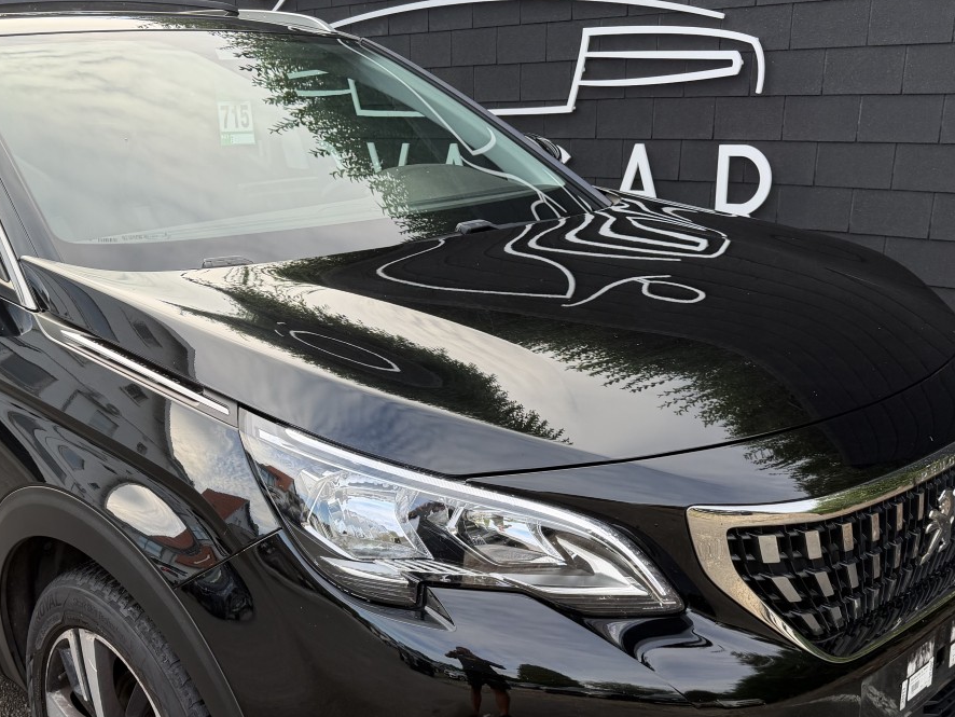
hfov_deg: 47.6
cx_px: 387
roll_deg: +2.2
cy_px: 464
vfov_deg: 36.5
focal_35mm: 39
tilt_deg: -18.9
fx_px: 1076
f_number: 1.78
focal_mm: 6.76
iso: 100
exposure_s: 1/450
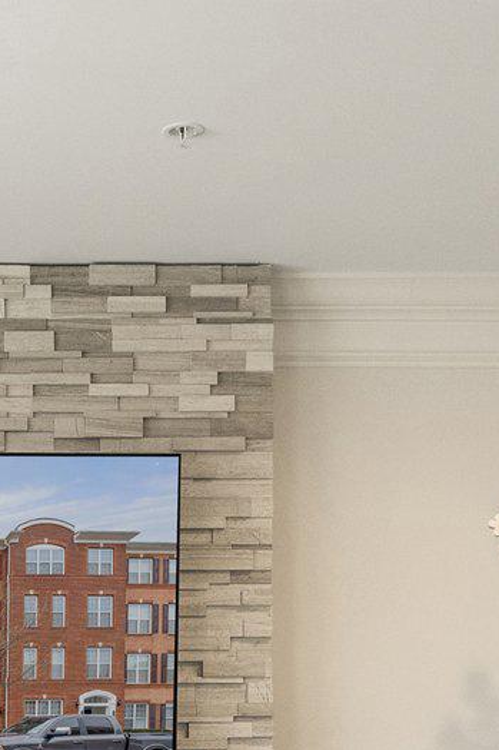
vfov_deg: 21.9
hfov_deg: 15.0
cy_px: 824
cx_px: -81
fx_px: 1831
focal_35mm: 88
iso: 640
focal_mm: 20
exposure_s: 1/5
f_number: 8
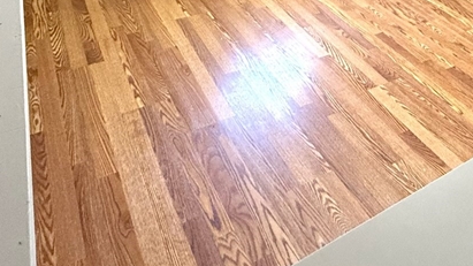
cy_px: -127
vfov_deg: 24.6
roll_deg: -4.5
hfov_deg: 51.7
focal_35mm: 38
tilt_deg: -12.6
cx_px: 320
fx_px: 477
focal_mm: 2.22
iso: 320
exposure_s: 1/99
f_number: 2.2
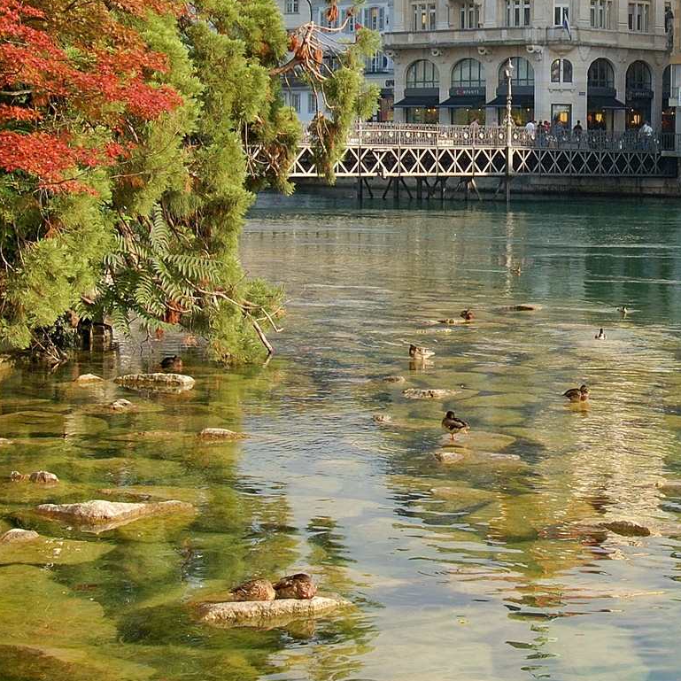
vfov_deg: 19.4
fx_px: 1981
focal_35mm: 89
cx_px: 592
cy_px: 176
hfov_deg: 19.2
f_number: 10
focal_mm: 28
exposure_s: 1/200
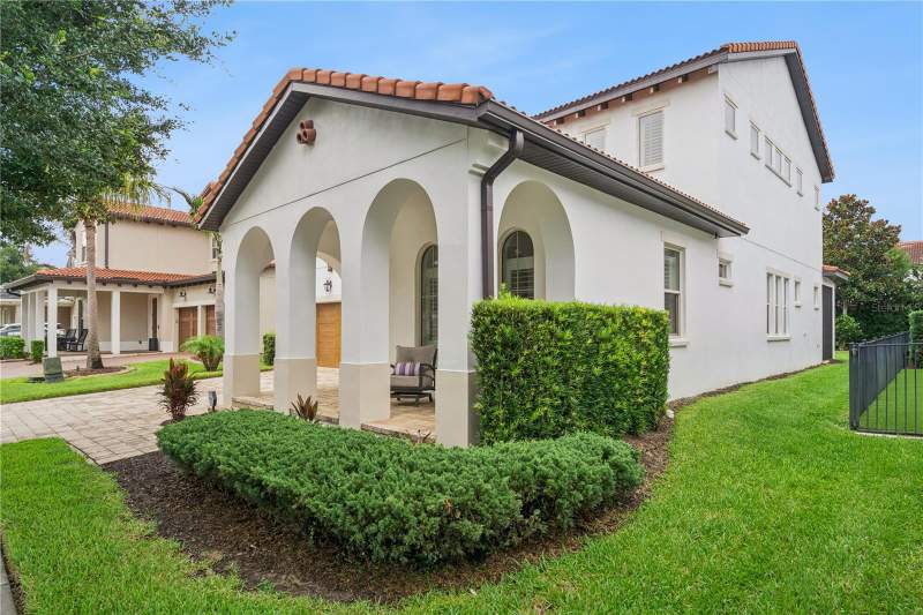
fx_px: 487
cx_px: 462
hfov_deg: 86.9
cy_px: 308
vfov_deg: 64.5
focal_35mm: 19
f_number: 9
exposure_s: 1/100
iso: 400
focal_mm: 19
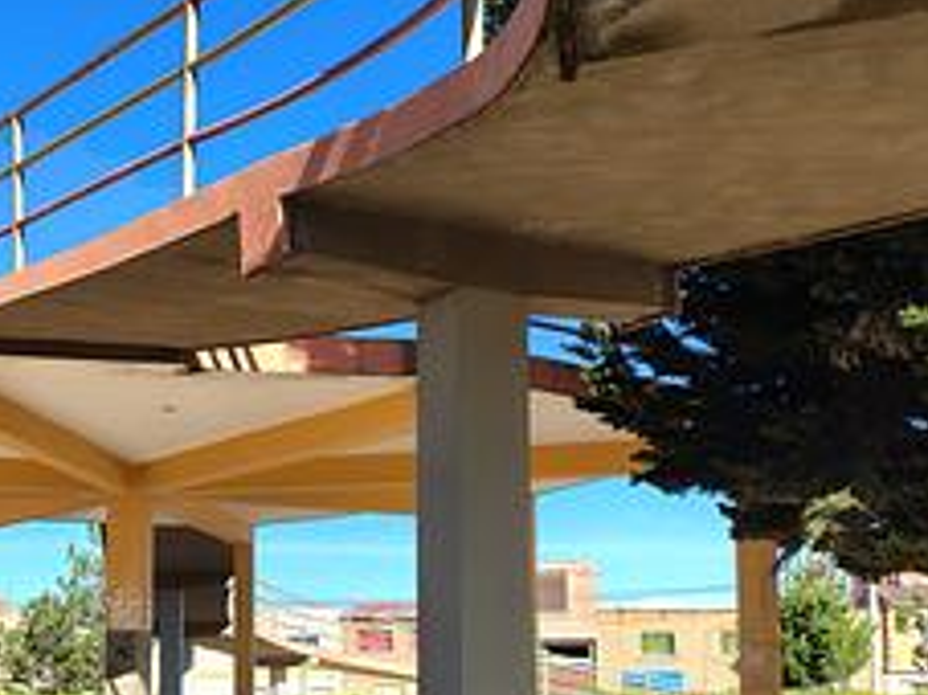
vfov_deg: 30.0
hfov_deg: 38.4
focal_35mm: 47
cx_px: 141
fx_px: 1259
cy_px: 576
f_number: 1.7
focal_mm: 4.71
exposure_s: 1/929
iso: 144
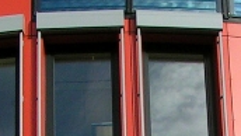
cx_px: 170
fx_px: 1228
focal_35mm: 192
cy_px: 303
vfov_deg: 6.1
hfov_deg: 11.2
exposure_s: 1/320
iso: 50
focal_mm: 5.8
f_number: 5.6
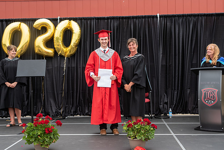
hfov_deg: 38.7
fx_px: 319
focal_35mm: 51
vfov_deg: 26.4
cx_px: 112
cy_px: 73
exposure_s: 1/500
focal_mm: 48
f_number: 5.6
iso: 500
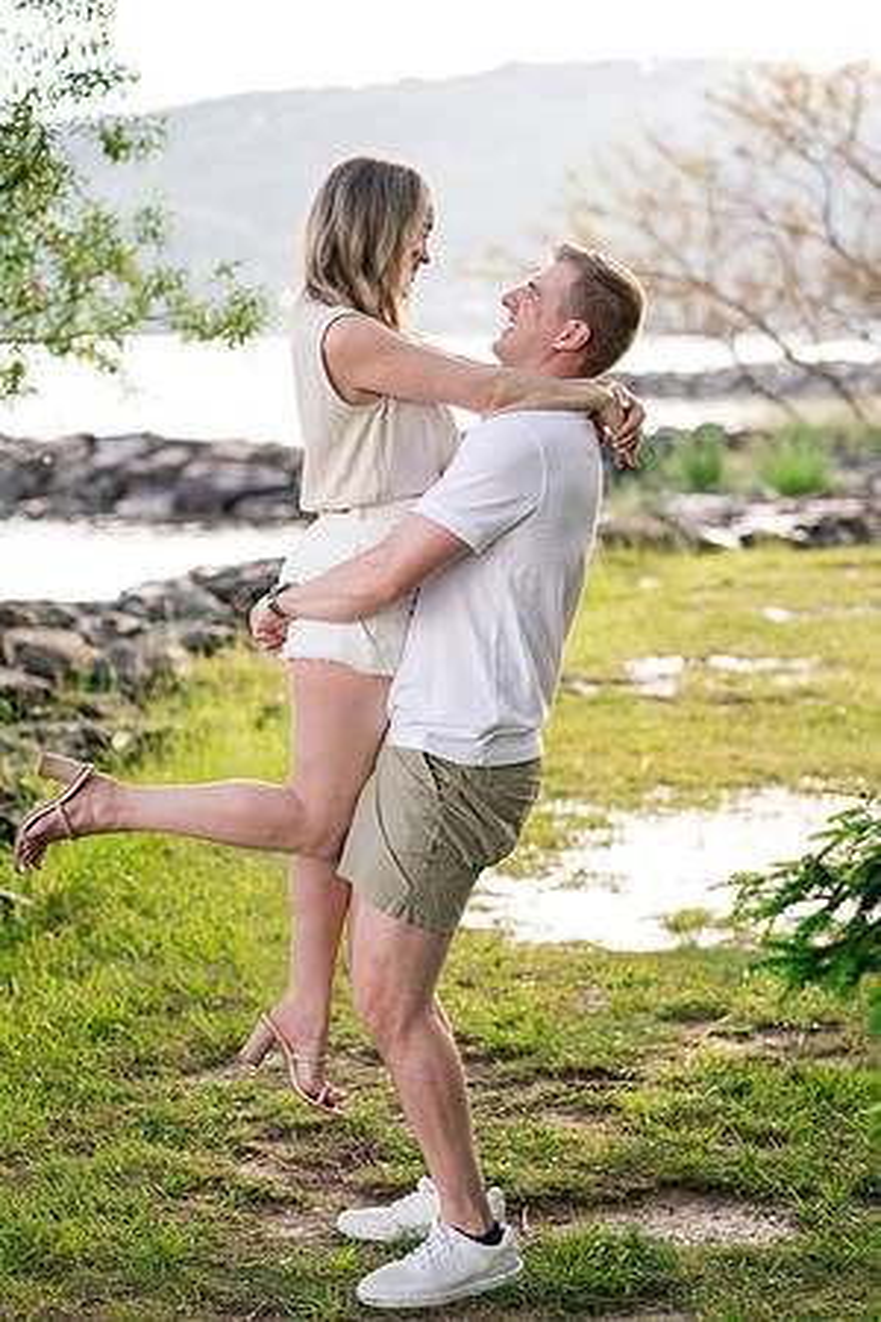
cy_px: 661
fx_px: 3120
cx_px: 440
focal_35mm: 85
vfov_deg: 23.9
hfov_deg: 16.1
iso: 800
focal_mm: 85
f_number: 3.5
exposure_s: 1/1000
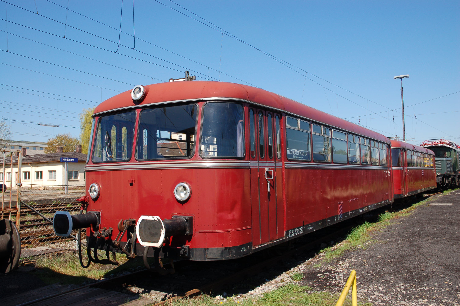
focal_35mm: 33
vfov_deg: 39.9
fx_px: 421
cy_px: 153
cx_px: 230
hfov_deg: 57.3
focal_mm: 22
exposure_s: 1/250
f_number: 8
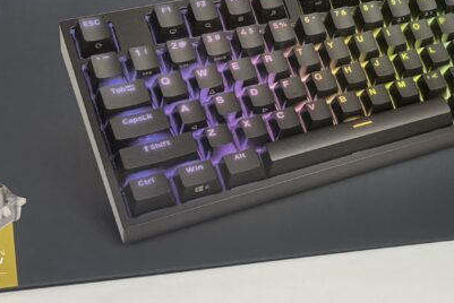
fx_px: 871
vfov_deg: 19.6
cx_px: 348
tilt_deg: -12.3
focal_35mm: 69
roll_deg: +0.9
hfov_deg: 28.7
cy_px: 78
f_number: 1.6
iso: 100
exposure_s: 1/122
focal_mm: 5.96
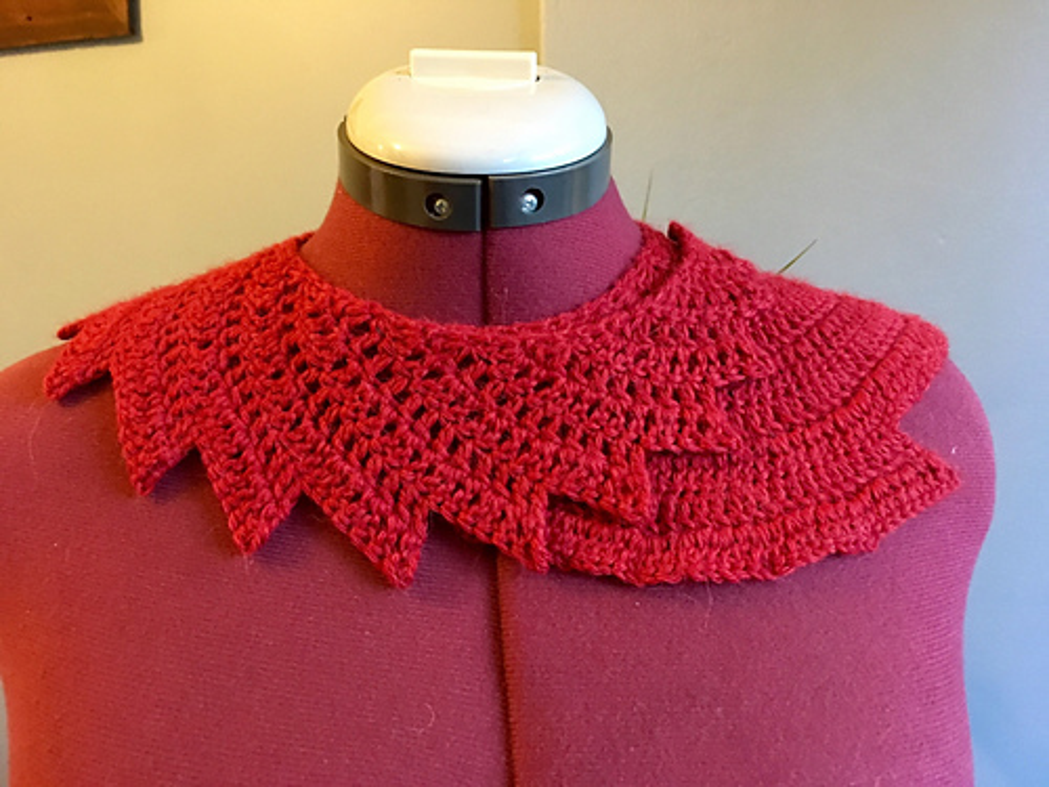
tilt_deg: -9.9
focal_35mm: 29
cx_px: 524
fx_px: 879
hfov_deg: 61.7
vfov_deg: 48.2
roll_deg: +2.3
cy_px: 394
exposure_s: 1/17
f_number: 2.2
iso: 640
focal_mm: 4.15
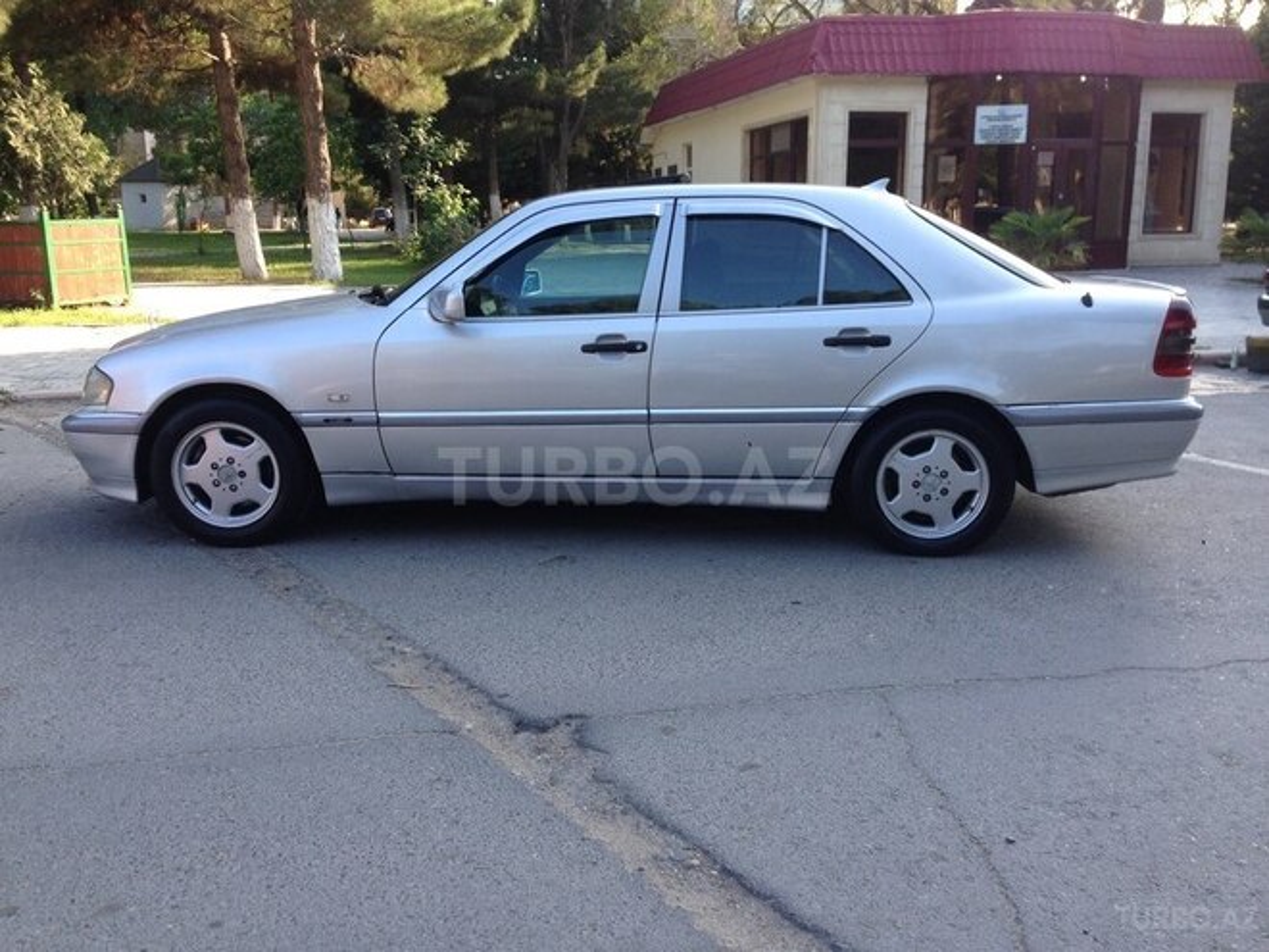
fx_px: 1210
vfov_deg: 42.9
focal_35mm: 33
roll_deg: +0.2
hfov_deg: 55.4
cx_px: 634
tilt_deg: -10.7
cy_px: 476
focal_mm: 4.12
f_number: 2.4
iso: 50
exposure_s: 1/256
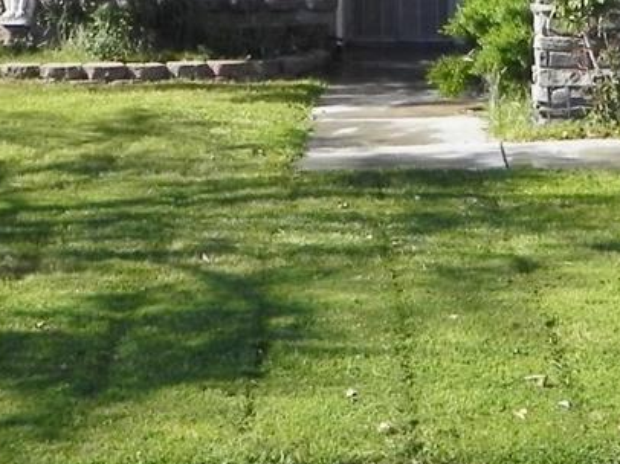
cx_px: 559
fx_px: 2184
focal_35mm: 122
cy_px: -169
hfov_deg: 16.0
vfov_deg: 11.7
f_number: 6.3
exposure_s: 1/320
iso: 160
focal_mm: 5.9
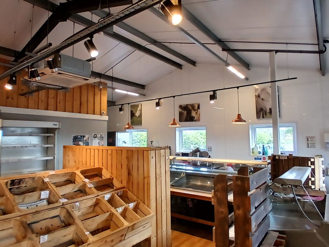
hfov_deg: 91.0
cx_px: 164
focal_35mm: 17
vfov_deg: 74.8
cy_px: 124
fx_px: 162
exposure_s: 1/50
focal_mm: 1.4
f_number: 2.2
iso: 100
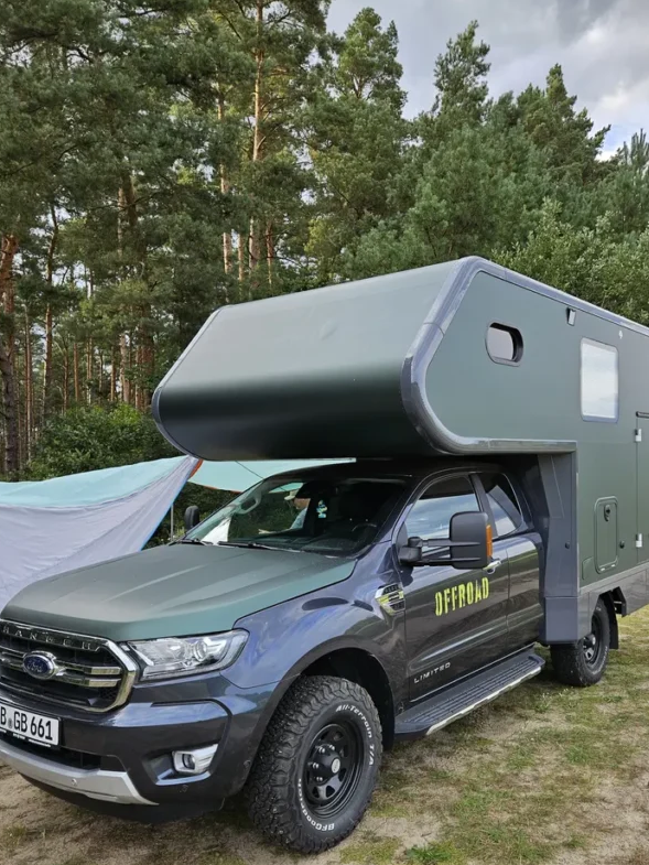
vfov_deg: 59.6
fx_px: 750
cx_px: 398
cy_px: 502
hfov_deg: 46.5
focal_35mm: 30
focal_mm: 5.4
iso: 25
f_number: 1.8
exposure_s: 1/349
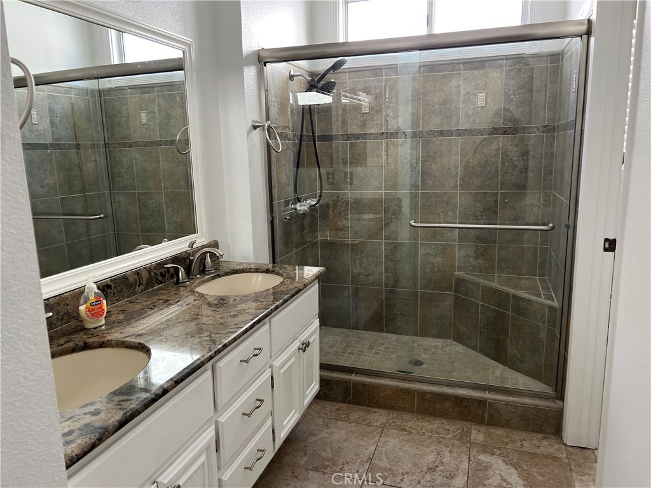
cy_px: 244
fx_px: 489
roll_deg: +1.7
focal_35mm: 26
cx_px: 326
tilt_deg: -11.9
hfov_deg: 67.3
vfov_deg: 53.1
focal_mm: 5.7
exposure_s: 1/121
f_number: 1.5
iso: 125
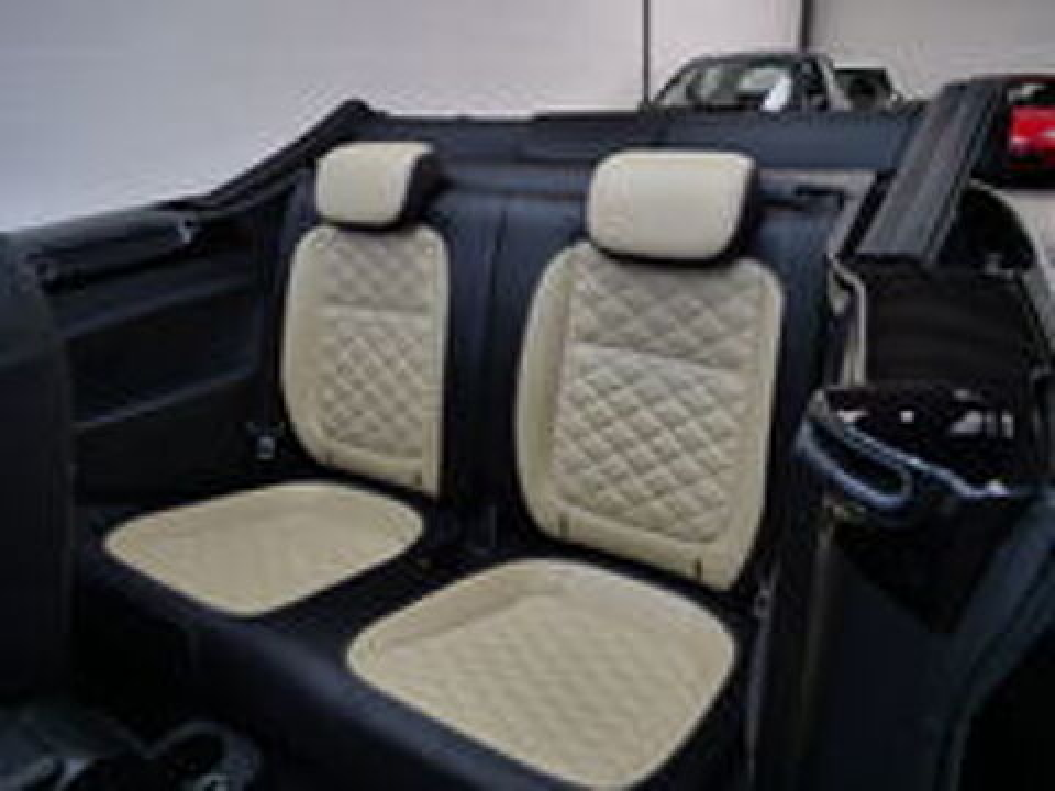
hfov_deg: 71.6
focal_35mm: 24
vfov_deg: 56.8
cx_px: 528
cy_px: 396
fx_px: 731
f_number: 2.8
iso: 200
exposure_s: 1/60
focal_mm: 12
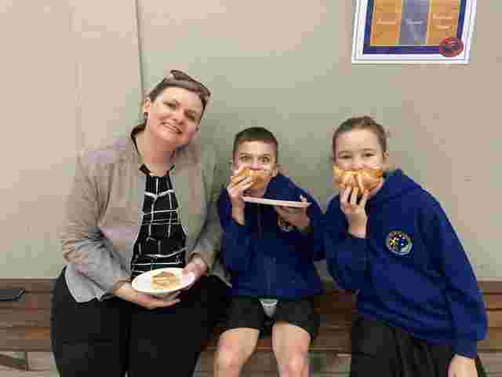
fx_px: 406
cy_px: 188
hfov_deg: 63.4
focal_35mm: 28
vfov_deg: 49.7
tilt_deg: -14.5
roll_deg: +0.0
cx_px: 251
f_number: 1.8
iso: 320
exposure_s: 1/25
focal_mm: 3.99
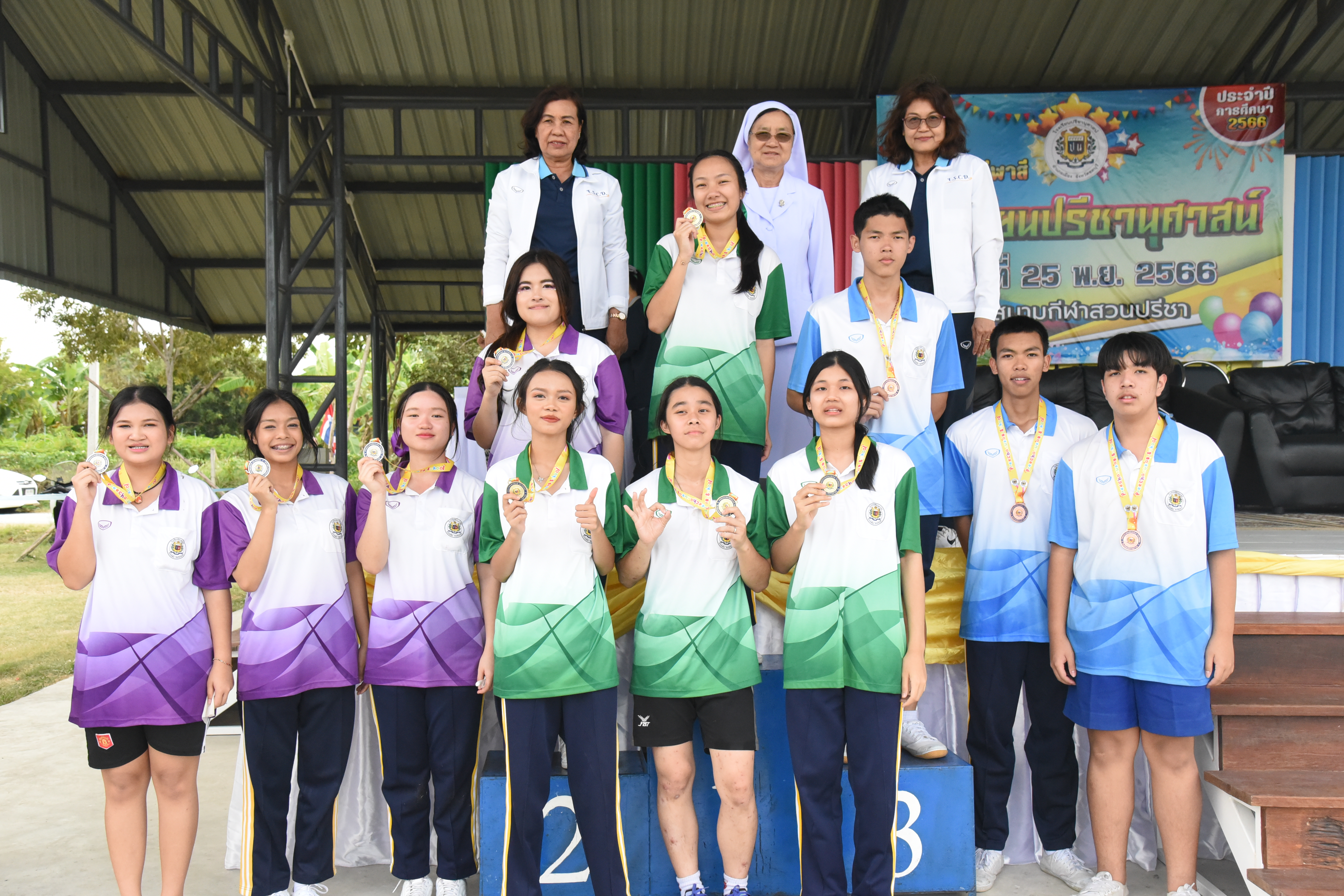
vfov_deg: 35.1
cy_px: 448
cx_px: 672
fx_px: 1419
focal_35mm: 38
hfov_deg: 50.7
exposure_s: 1/1600
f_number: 4
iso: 4000
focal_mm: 38
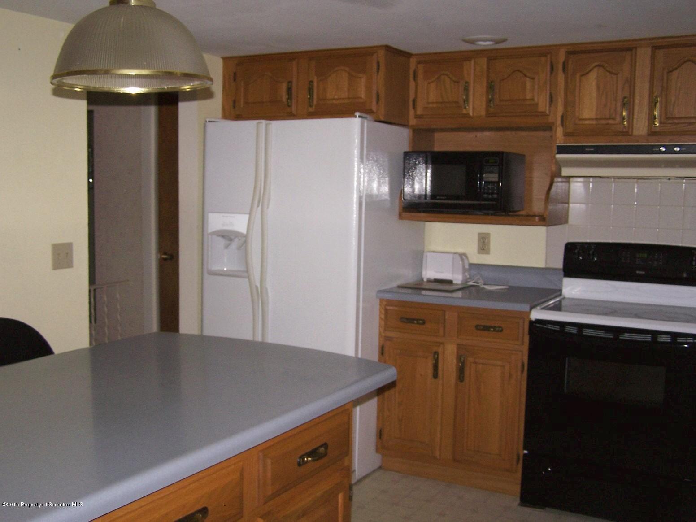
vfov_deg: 37.7
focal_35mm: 38
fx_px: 764
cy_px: 261
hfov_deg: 49.0
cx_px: 348
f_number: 2.8
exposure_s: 1/60
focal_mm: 6.3
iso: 140
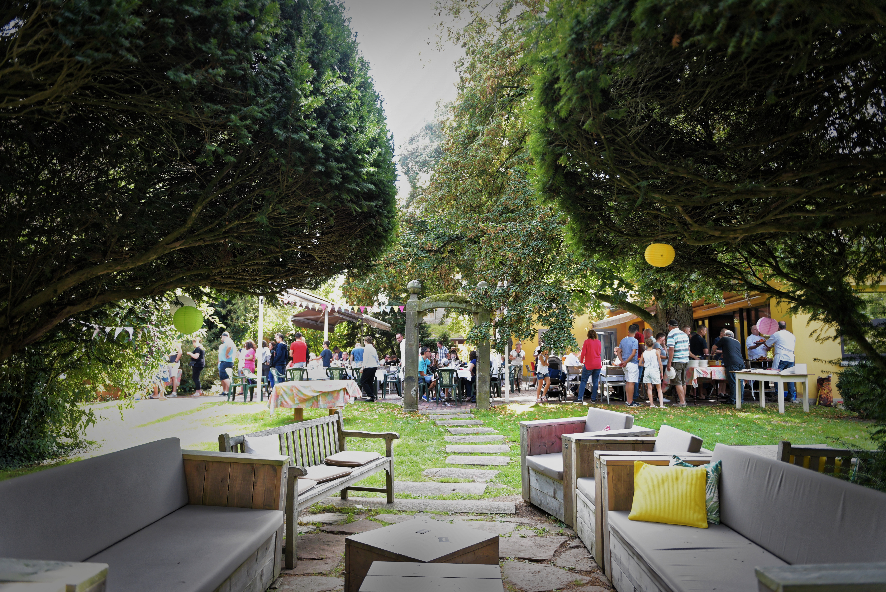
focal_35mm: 24
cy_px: 296
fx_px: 591
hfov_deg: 73.7
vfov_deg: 53.2
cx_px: 443
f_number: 2.8
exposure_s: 1/800
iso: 1250
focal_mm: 24
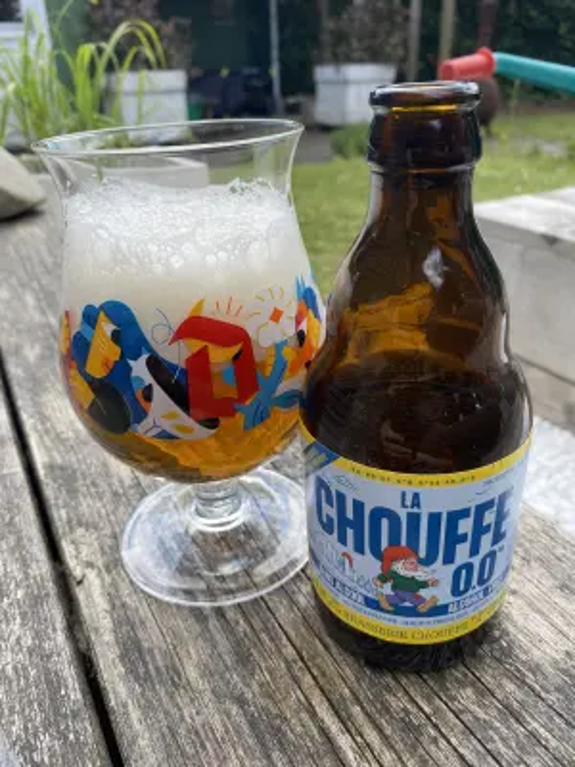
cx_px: 288
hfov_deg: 53.1
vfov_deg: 67.3
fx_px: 576
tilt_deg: -25.4
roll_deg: +3.3
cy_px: 384
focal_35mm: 26
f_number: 1.8
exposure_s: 1/772
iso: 32
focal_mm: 4.25
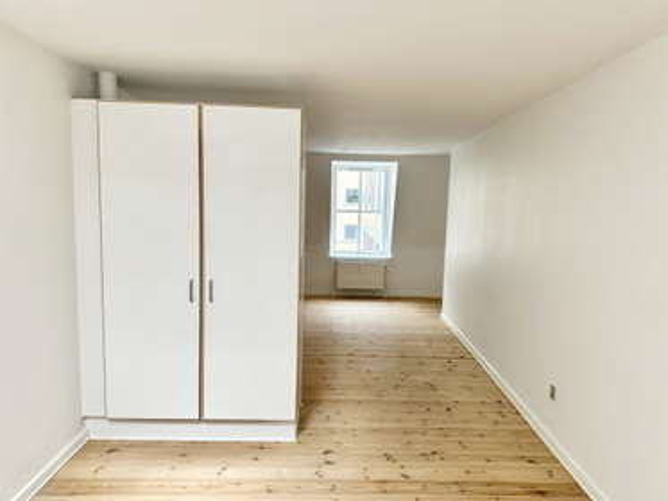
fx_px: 463
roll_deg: -1.0
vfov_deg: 56.8
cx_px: 334
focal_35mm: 24
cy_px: 250
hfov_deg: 71.6
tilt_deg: -5.2
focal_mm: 6.86
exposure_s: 1/208
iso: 80
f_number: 1.78
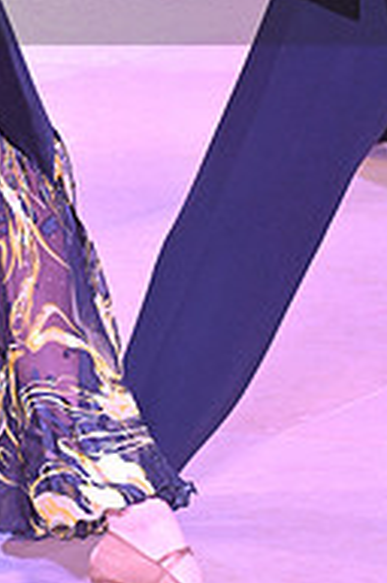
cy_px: -54
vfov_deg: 8.0
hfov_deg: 5.3
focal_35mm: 256
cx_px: 237
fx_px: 4143
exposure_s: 1/320
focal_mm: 85
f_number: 6.3
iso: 5000
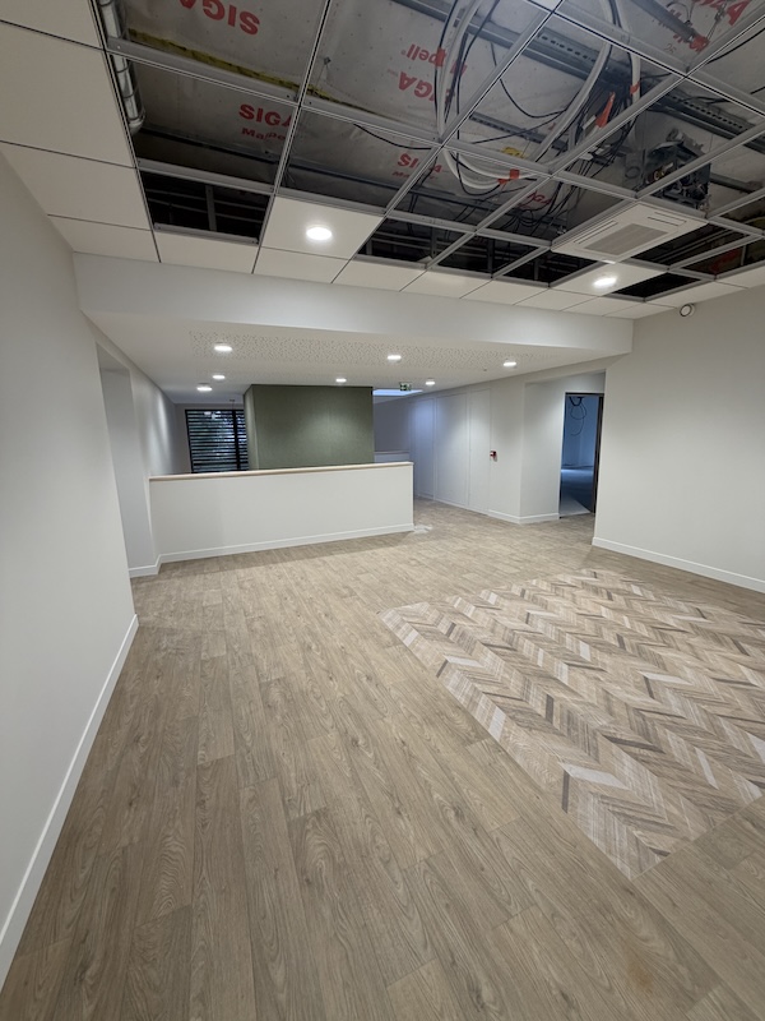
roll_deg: +0.7
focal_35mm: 14
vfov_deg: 102.1
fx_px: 413
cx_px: 382
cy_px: 510
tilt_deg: -12.2
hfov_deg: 85.7
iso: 160
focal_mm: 2.22
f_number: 2.2
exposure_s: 1/100
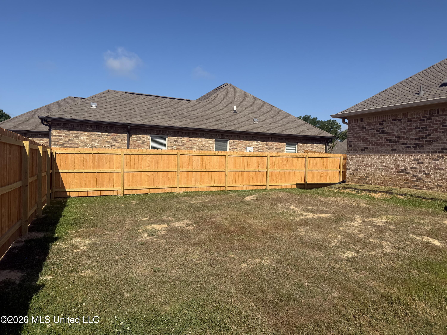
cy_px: 168
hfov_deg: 71.6
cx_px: 224
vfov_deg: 56.8
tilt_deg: -1.1
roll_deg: +0.3
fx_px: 310
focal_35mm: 24
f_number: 1.78
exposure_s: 1/5714
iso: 80
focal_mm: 6.76
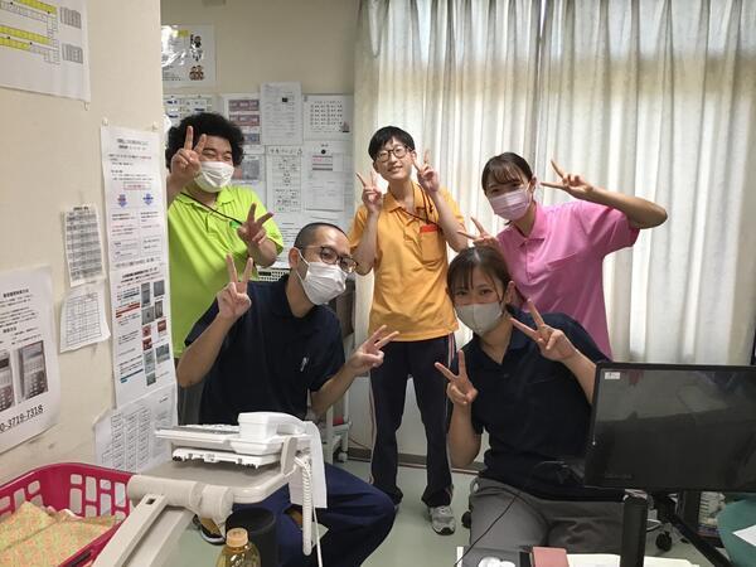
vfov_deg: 45.4
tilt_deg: -9.2
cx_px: 378
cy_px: 284
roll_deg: +0.6
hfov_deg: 58.4
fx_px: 677
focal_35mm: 31
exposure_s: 1/33
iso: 64
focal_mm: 3.3
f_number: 2.4
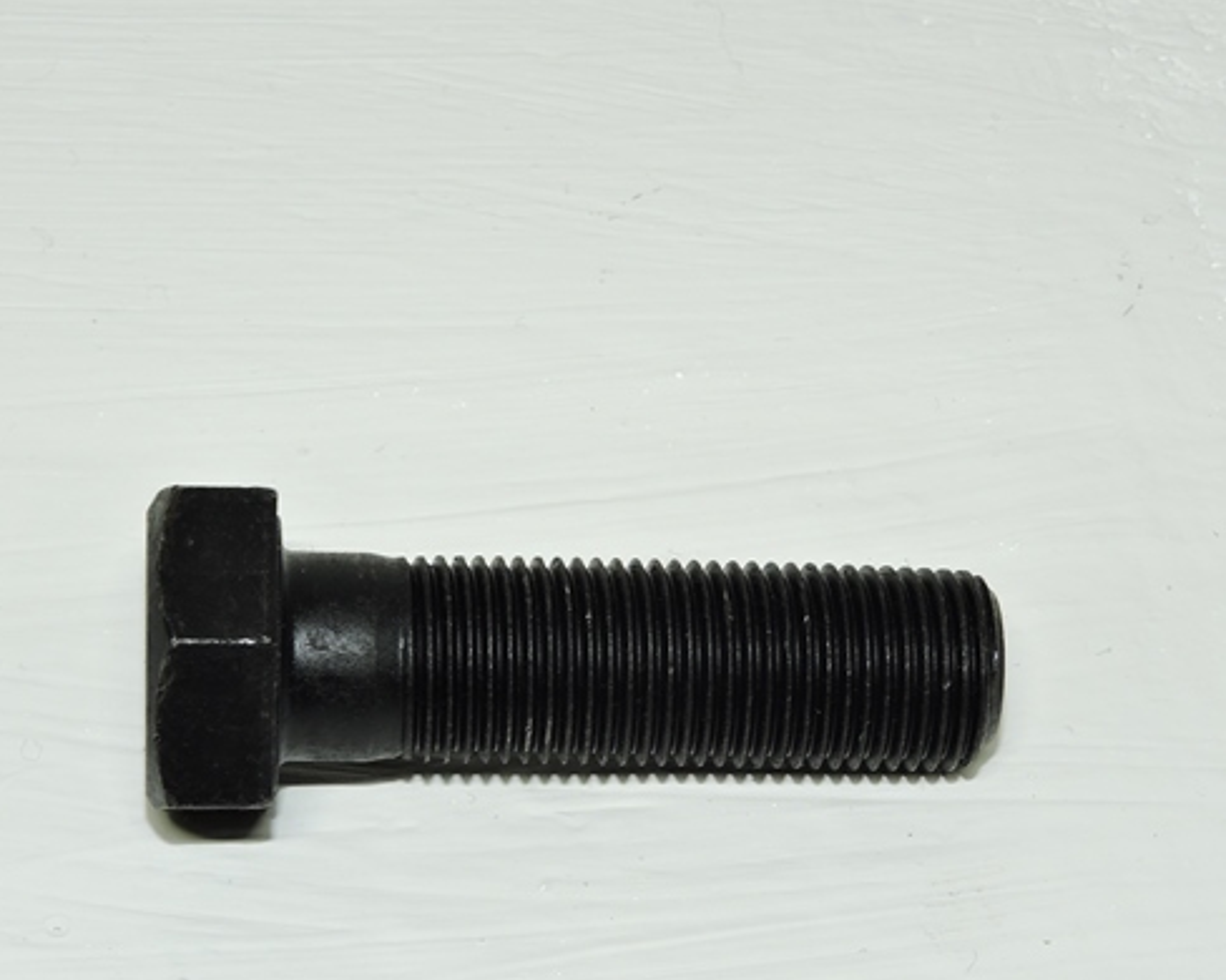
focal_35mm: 112
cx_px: 626
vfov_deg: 13.7
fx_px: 4062
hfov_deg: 17.2
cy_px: 729
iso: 100
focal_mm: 12.5
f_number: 4.5
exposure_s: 1/160
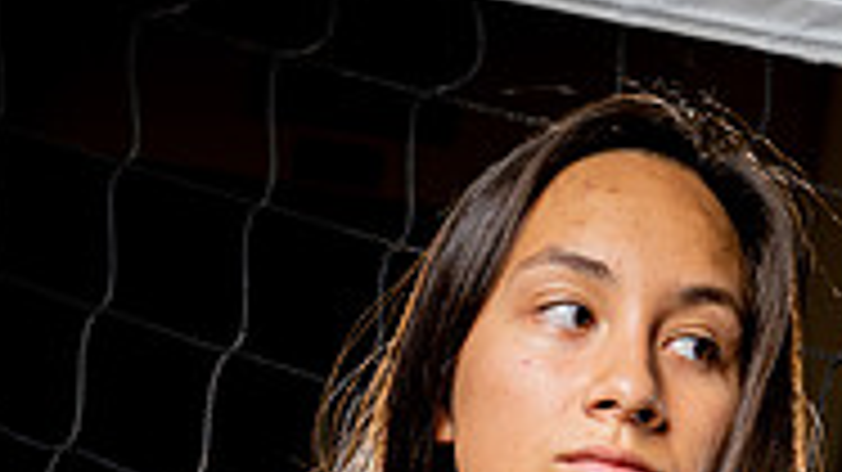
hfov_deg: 16.3
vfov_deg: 8.7
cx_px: 576
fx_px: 2924
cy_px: 975
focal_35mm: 131
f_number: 5.6
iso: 250
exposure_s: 1/250
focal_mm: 52
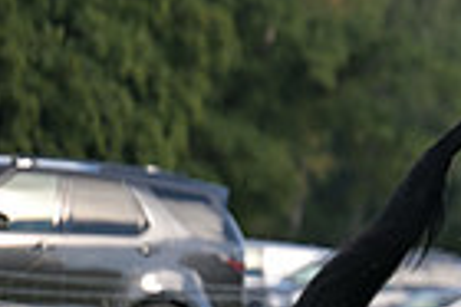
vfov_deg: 1.9
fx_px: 9299
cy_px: 78
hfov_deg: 2.8
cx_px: 919
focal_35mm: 727
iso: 280
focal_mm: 175
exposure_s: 1/1250
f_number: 3.5
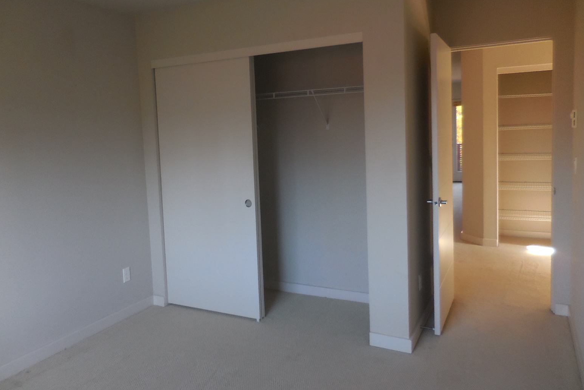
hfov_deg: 67.4
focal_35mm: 27
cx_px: 284
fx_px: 438
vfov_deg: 47.8
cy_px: 169
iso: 160
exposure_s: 1/30
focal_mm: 4.5
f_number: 3.3
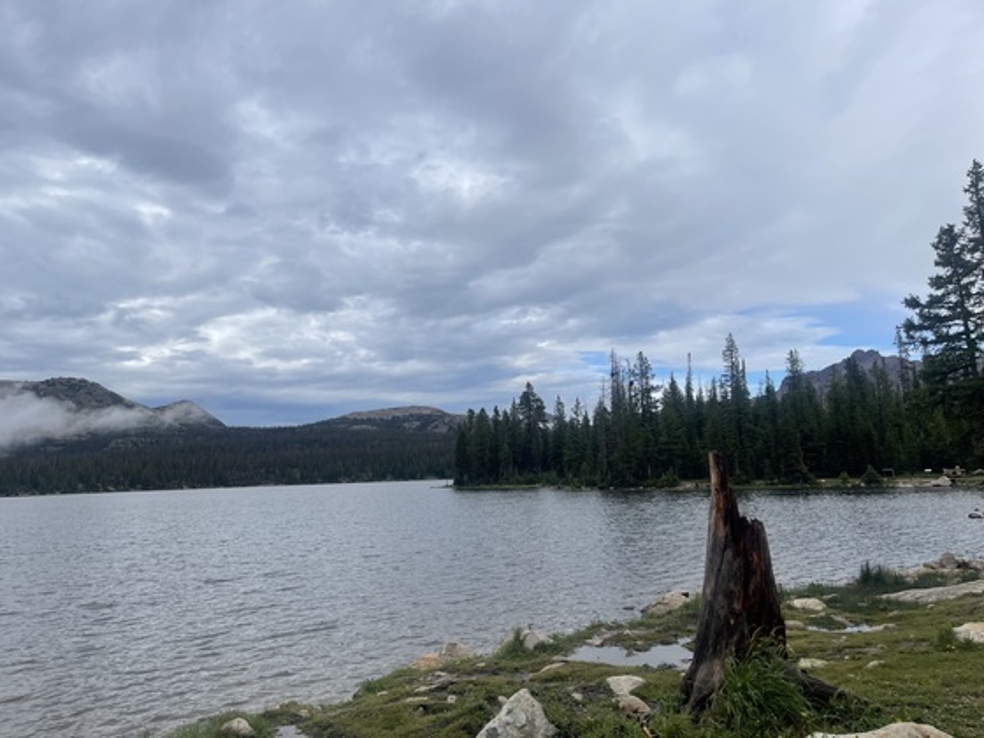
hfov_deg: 67.3
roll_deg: +1.8
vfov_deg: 53.1
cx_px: 492
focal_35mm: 26
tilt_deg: +7.9
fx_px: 739
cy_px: 369
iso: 32
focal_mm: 5.1
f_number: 1.6
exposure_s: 1/2857
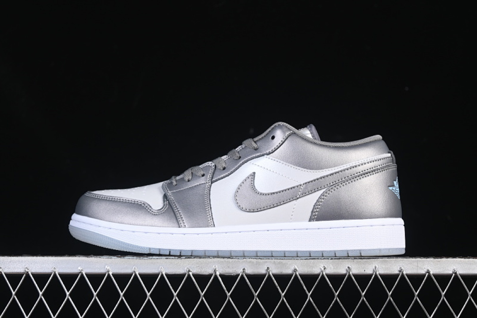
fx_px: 994
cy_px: 159
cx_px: 238
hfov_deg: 27.0
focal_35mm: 75
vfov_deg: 18.2
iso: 160
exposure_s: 1/80
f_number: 7.1
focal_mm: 50
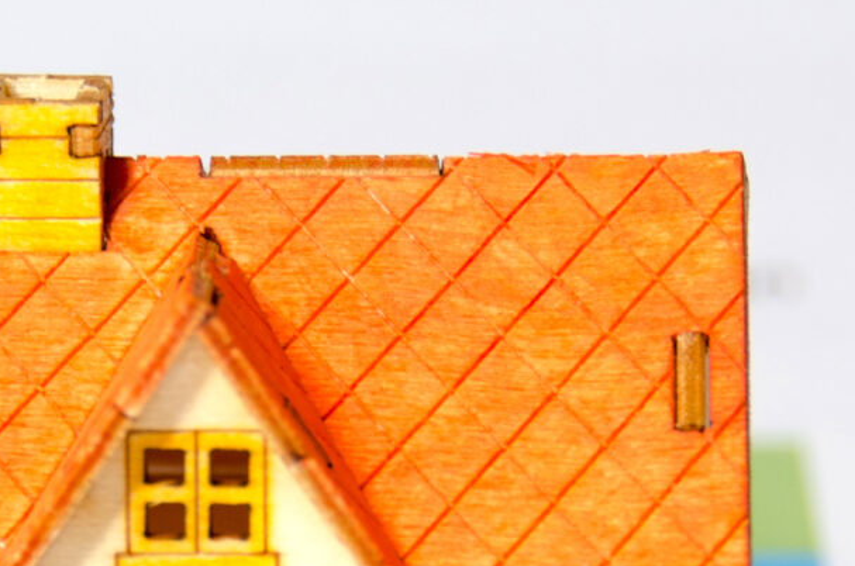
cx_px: 282
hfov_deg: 5.8
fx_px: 8390
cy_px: 605
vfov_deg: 3.9
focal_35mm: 354
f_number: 5.6
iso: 100
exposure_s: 1/125
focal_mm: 56
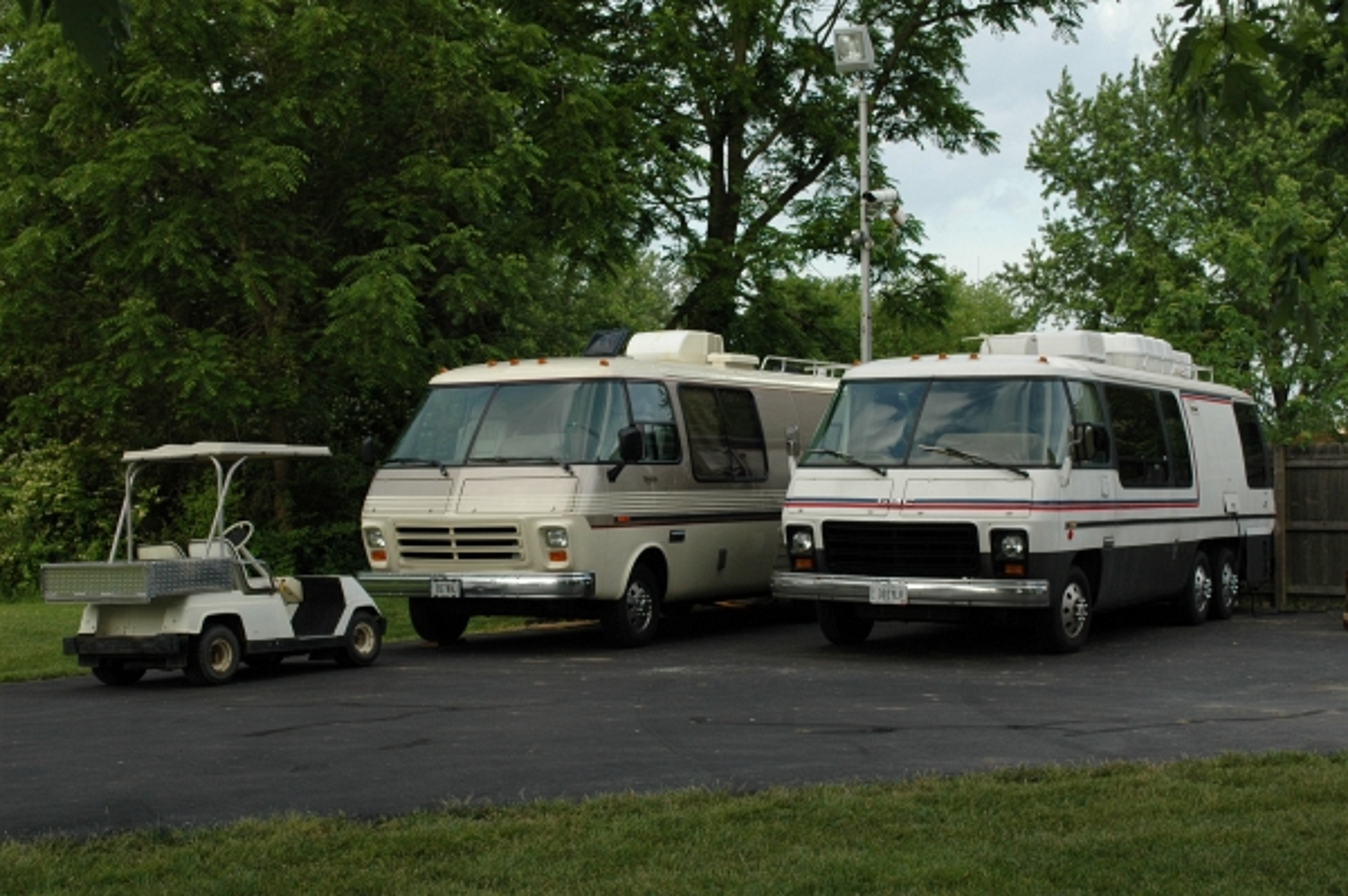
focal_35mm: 54
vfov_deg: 25.0
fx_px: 2020
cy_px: 448
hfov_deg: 36.9
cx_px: 674
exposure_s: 1/200
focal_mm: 36
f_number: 7.1
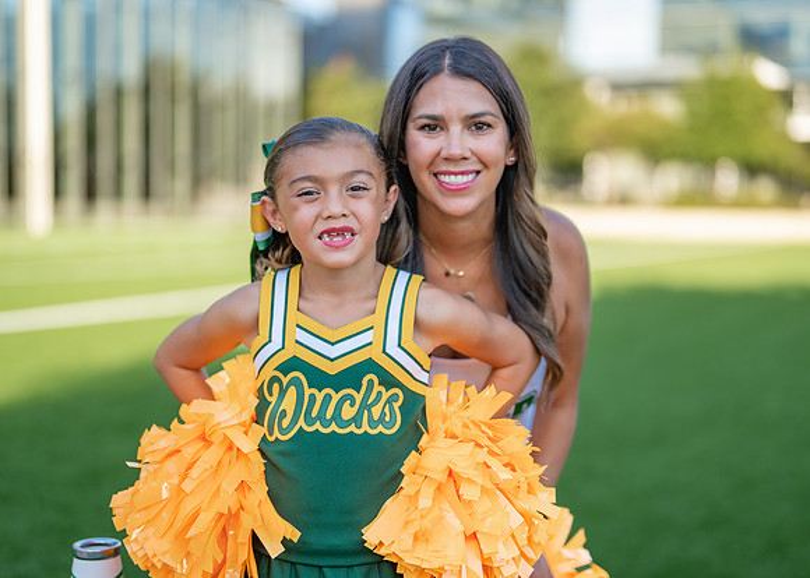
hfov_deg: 34.0
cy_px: 271
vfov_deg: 24.7
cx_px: 440
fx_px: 1322
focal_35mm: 57
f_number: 1.2
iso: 100
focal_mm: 50
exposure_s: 1/1250
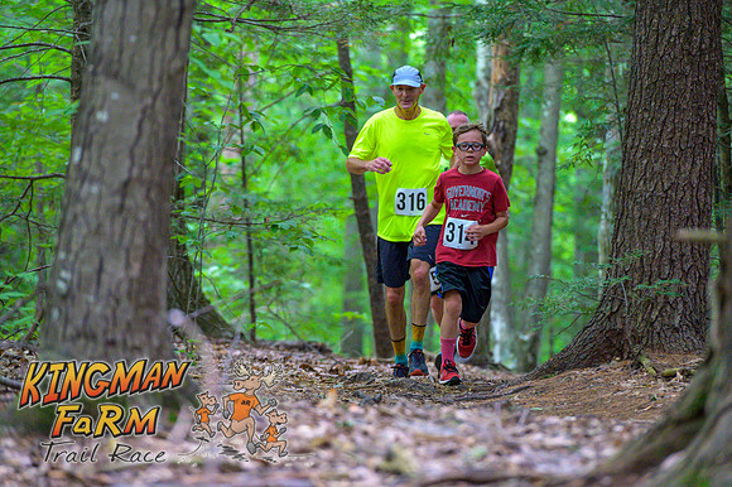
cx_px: 366
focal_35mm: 200
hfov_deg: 10.3
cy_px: 244
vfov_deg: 6.9
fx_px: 4064
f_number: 4
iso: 8000
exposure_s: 1/250
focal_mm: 200
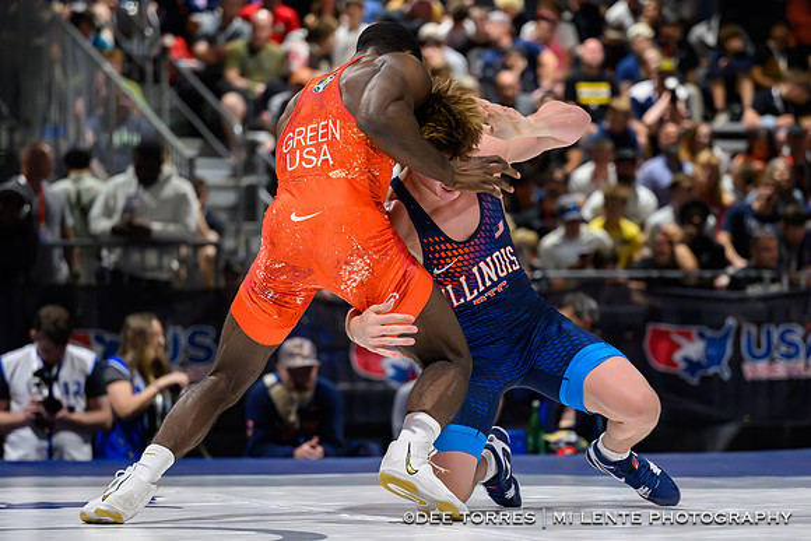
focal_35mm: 143
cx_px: 433
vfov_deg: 9.6
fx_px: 3221
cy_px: 320
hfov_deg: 14.3
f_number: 2.8
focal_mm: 102
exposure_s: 1/1000
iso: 10000
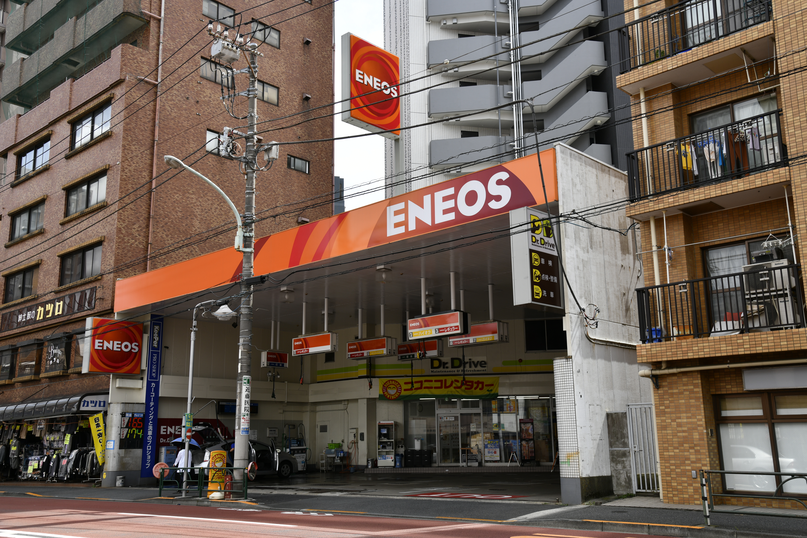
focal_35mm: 35
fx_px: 785
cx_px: 404
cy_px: 269
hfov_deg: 54.4
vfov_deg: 37.9
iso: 110
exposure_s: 1/160
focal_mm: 35
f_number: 8
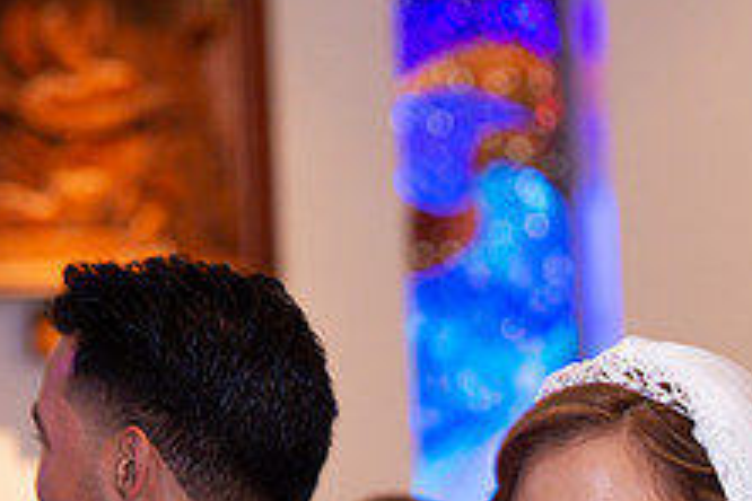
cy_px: 616
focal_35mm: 313
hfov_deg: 6.6
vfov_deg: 4.4
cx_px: 620
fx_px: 6538
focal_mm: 120
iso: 1250
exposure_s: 1/60
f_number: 4.5
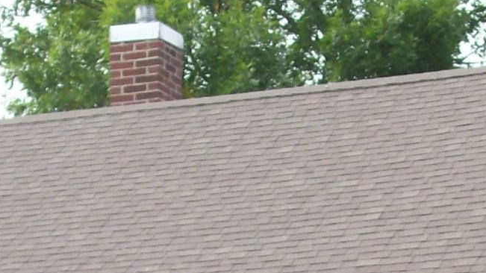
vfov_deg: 5.5
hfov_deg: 10.0
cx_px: 380
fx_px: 2783
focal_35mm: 216
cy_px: 583
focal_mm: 9.4
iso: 80
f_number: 3.4
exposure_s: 1/482
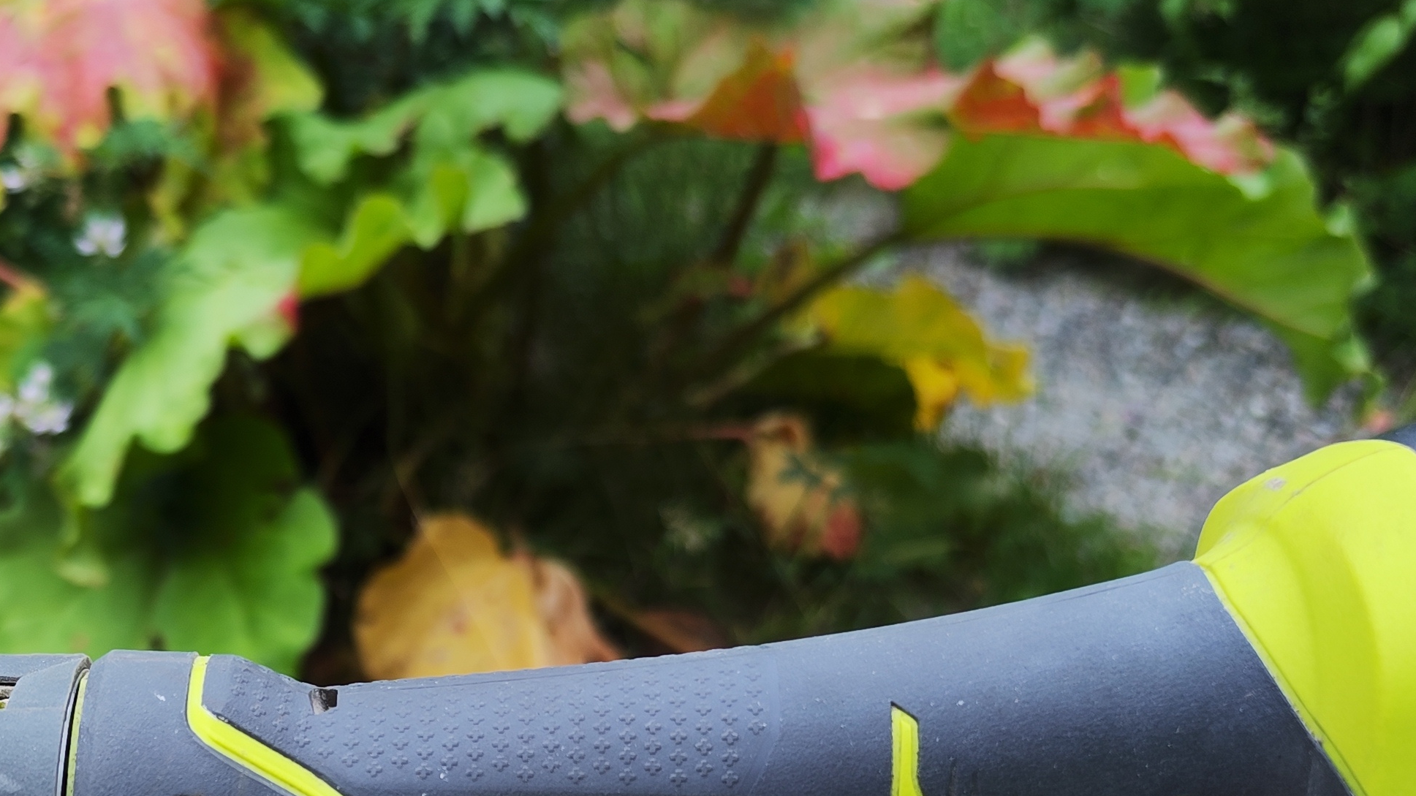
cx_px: 338
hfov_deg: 38.1
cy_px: 892
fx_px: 1990
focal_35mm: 53
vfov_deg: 21.4
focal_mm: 7.01
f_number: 1.69
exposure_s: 1/146
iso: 50
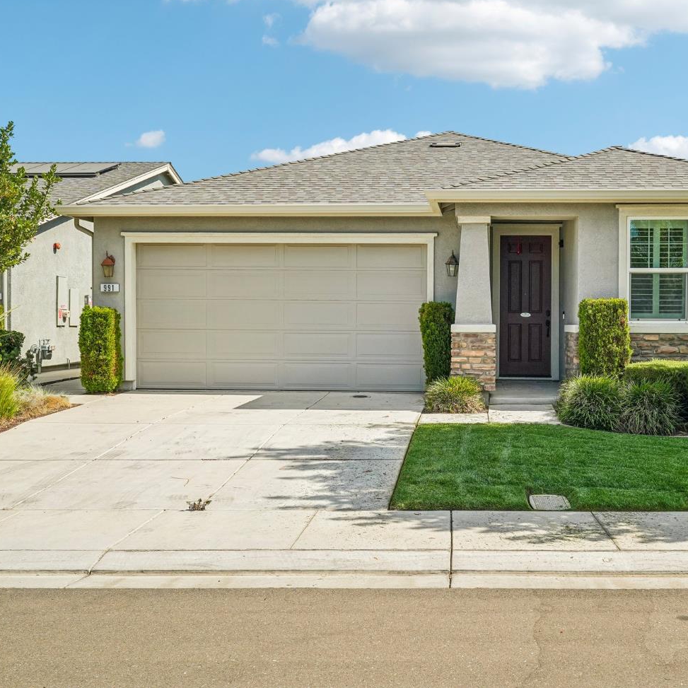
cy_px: 337
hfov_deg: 42.7
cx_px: 453
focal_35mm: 39
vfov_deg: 43.2
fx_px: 869
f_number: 8
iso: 400
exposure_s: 1/500
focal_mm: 29.5
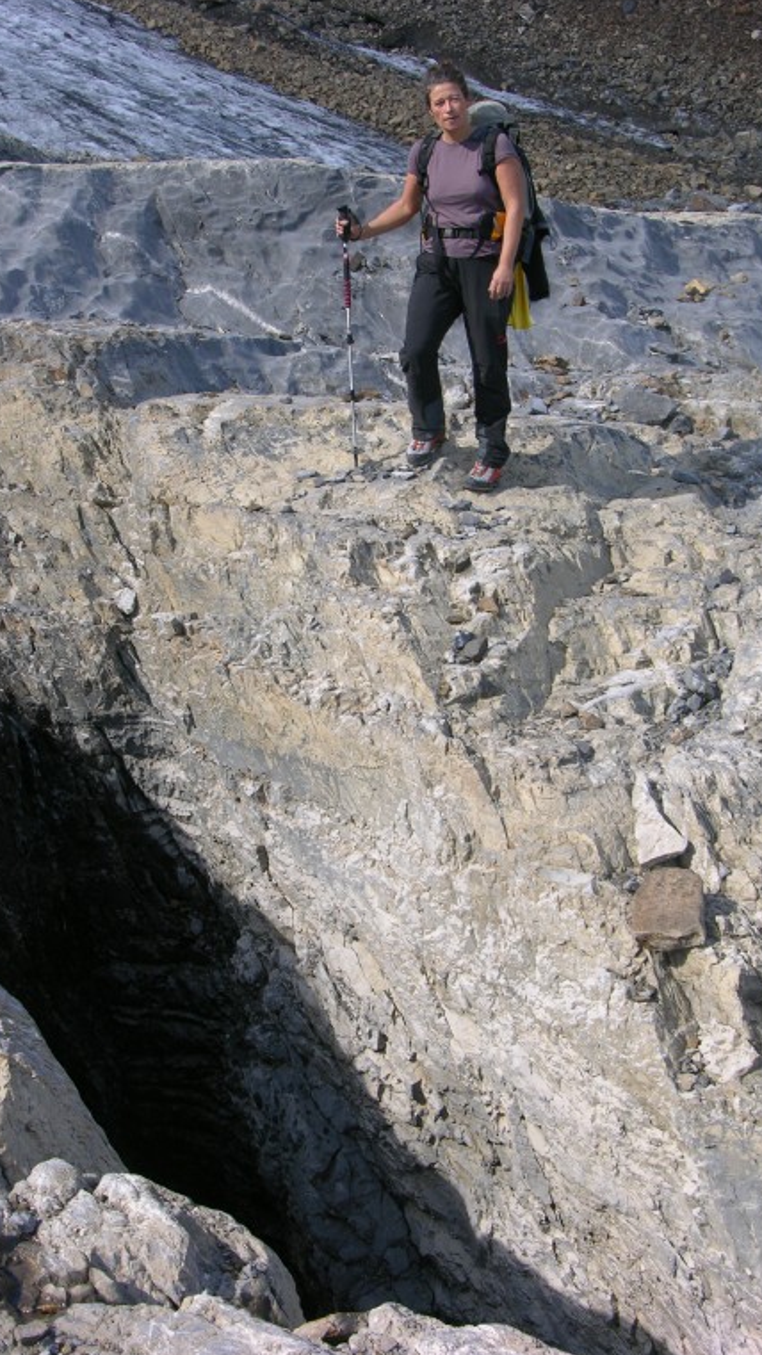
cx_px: 301
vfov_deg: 37.8
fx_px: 1976
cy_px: 677
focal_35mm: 55
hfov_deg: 21.8
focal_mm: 12.7
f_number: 6
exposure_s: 1/148
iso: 50
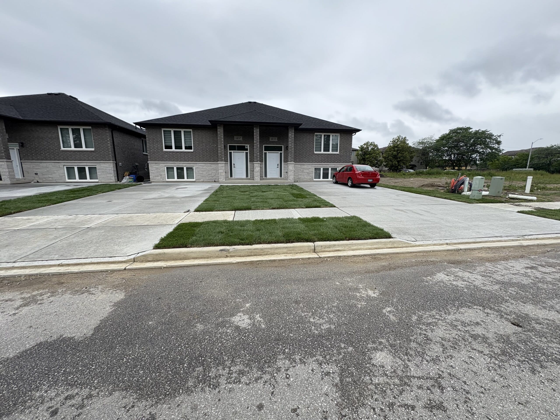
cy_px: 210
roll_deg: +0.6
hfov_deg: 102.1
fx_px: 226
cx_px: 280
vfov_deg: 85.7
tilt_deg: -8.2
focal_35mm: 14
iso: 50
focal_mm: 2.22
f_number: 2.2
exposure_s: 1/741
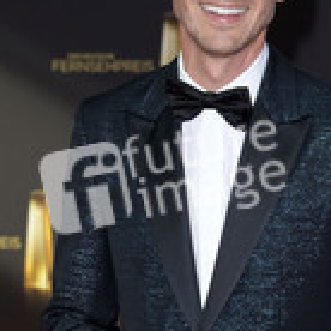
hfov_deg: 7.3
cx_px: 233
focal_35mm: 241
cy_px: 297
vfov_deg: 7.2
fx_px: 2607
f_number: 6.3
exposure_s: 1/250
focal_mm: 98
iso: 800
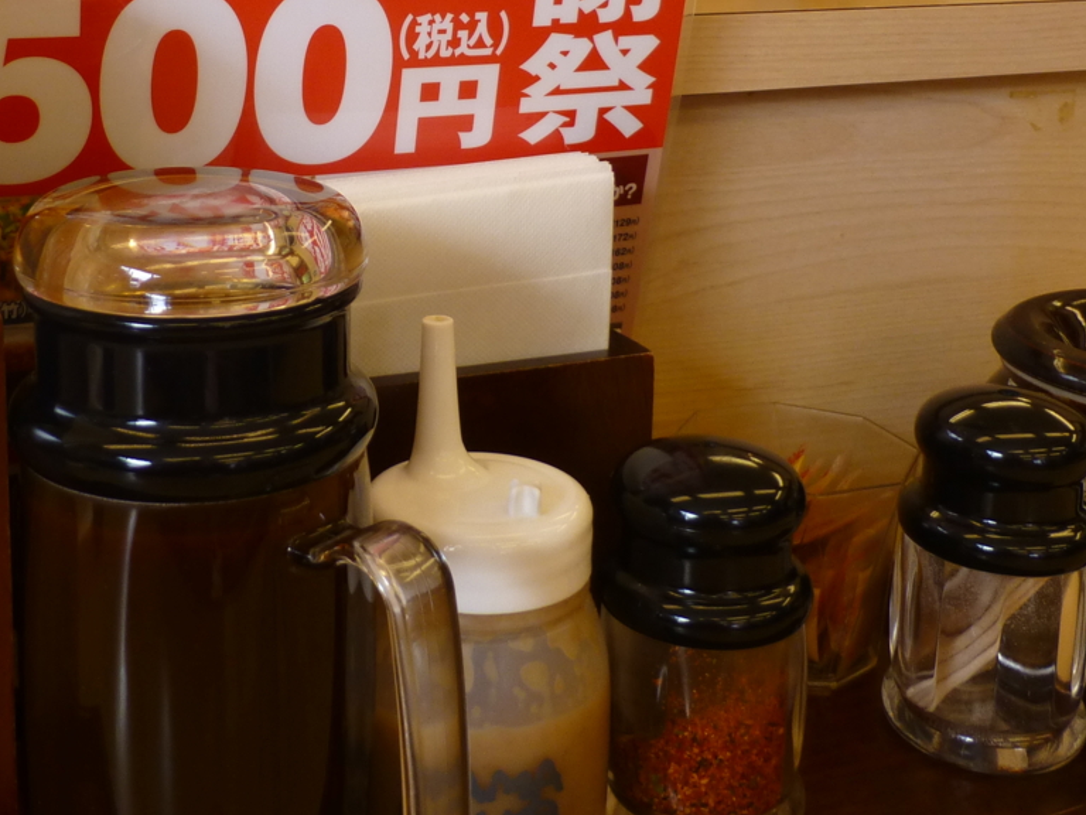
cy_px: 102
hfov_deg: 37.9
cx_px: 399
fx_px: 1569
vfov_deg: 28.1
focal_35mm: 50
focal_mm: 4.3
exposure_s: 1/60
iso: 100
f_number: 3.3
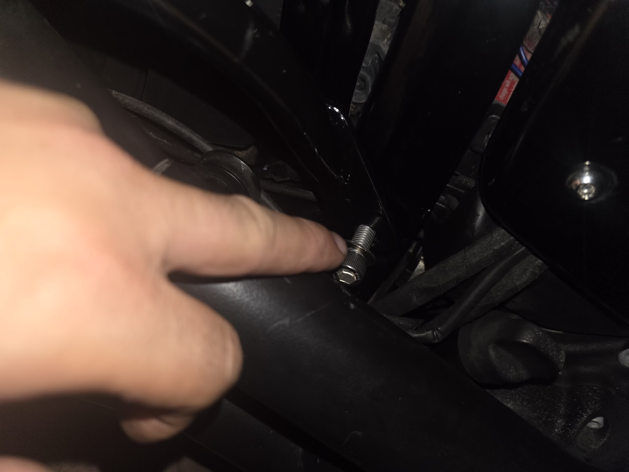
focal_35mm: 23
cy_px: 236
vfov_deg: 58.9
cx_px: 314
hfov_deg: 73.9
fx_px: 418
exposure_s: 1/50
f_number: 1.7
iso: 12
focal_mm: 6.3
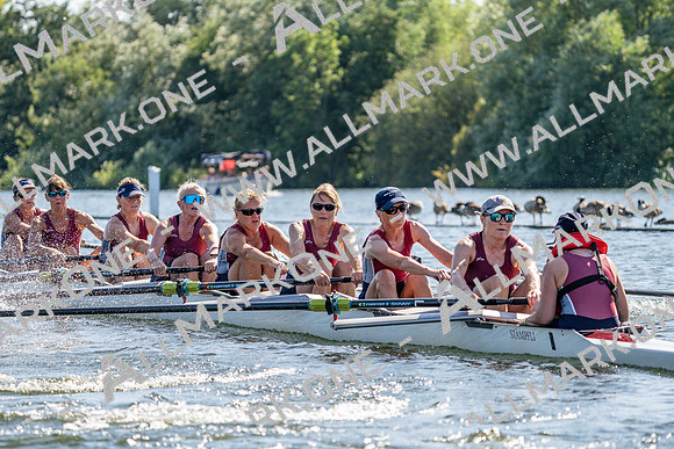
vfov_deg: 6.7
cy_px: 224
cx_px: 337
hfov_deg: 10.0
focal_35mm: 205
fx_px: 3839
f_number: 5.6
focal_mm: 205
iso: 400
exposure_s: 1/2000
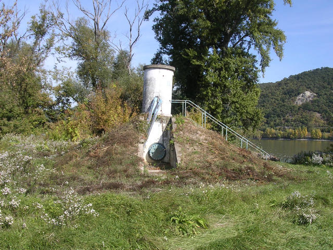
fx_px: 366
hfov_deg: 49.0
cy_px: 125
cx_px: 166
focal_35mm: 38
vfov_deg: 37.7
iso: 100
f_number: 5.6
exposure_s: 1/223
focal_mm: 5.8
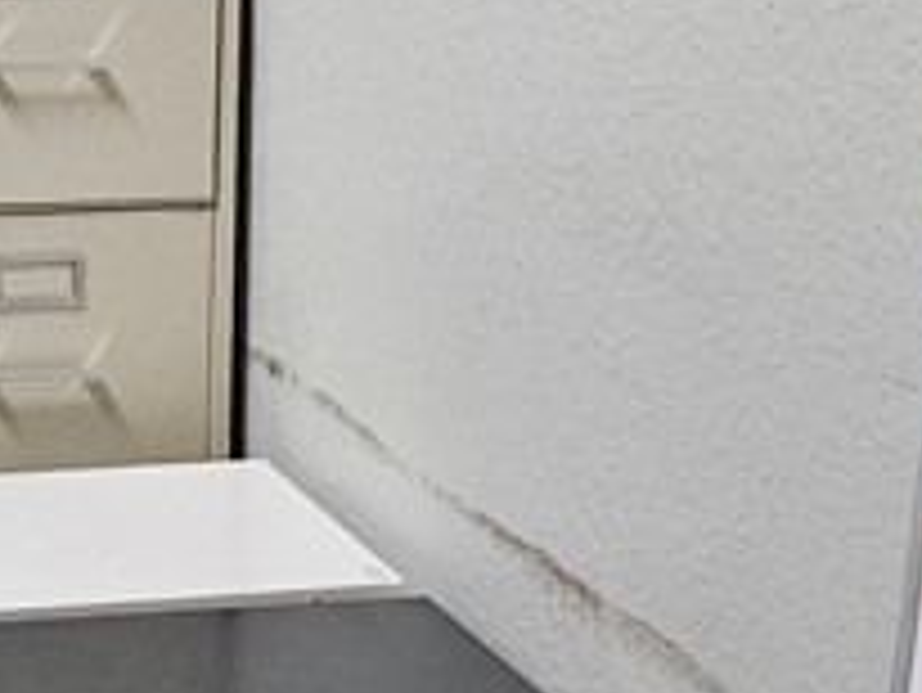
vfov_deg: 12.9
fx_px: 3065
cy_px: 225
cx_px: 54
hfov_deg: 16.8
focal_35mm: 115
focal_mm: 5.4
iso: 1000
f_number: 1.8
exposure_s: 1/120
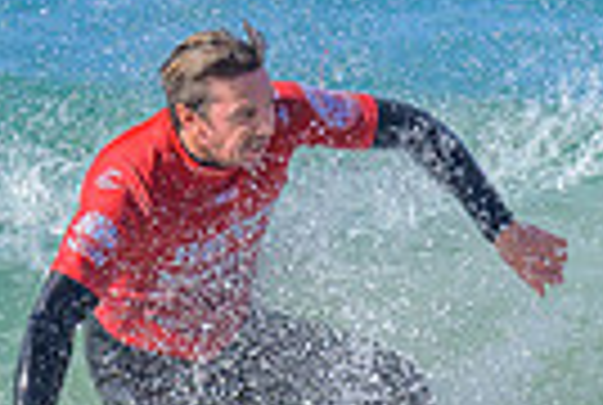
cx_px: 361
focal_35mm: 4739
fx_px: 79555
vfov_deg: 0.3
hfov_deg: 0.4
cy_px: 276
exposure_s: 1/2000
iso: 360
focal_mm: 800
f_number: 6.3
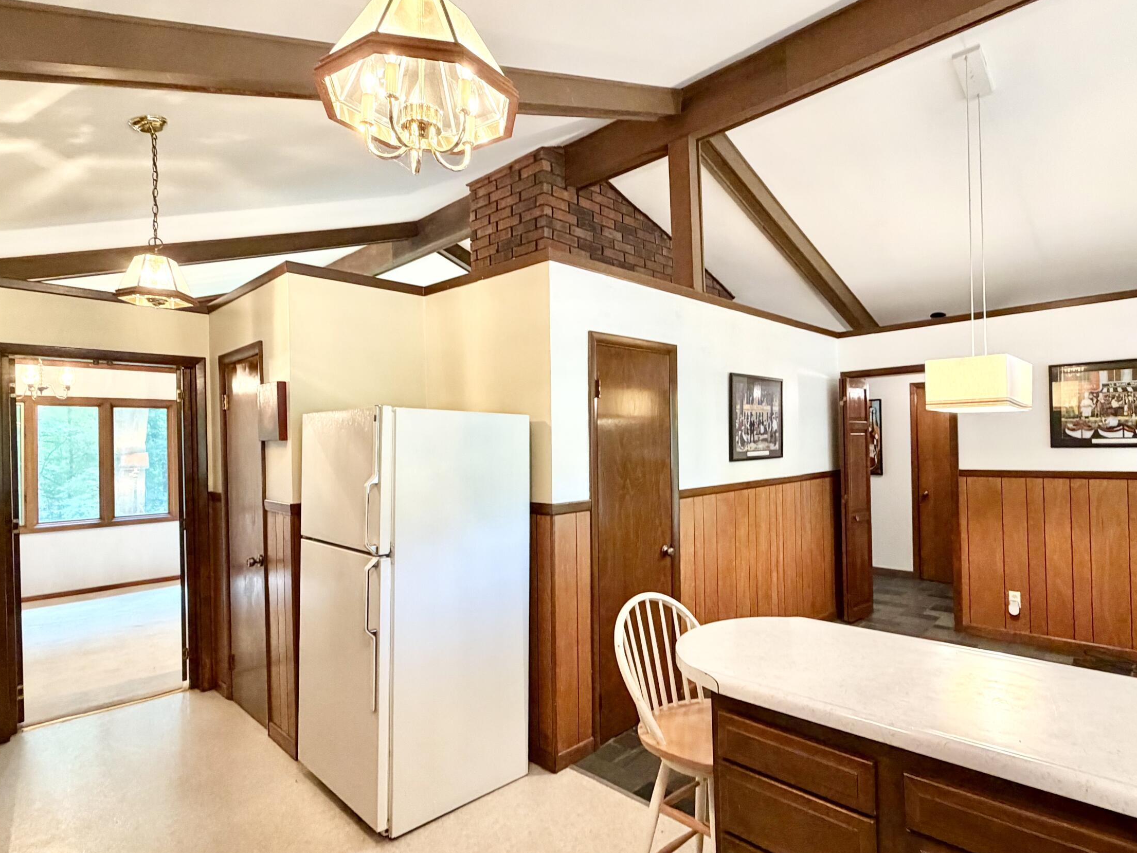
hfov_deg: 84.6
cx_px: 600
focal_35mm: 19
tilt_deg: -0.1
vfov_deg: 68.7
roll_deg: +2.3
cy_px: 435
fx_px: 624
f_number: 2.2
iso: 320
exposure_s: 1/60
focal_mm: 2.22
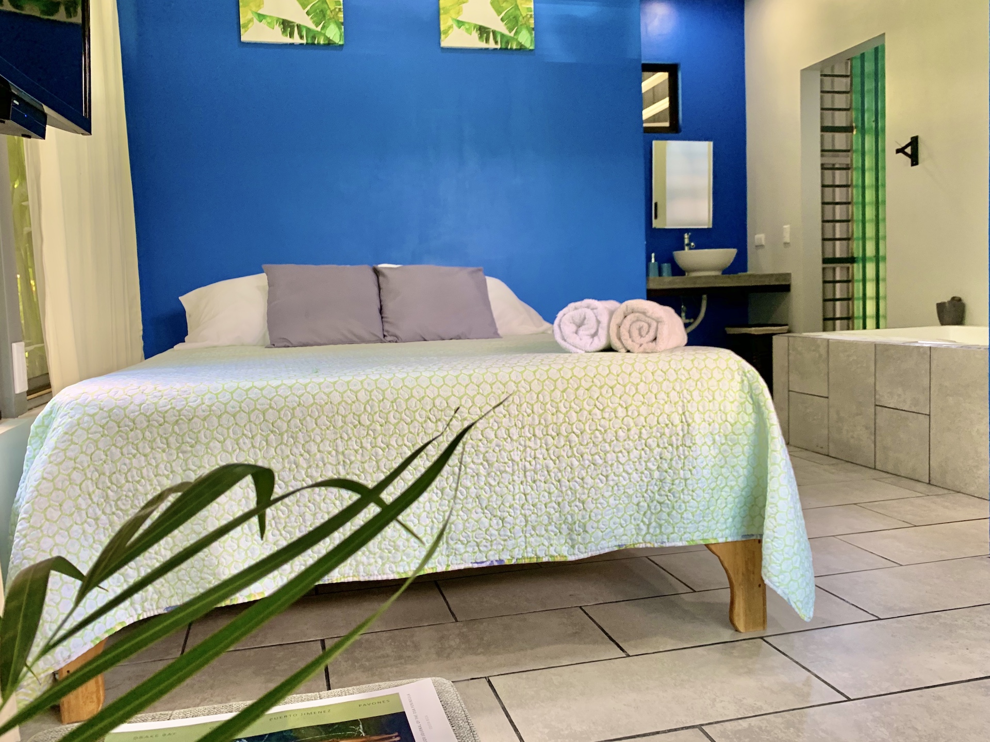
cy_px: 371
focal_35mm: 26
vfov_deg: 53.1
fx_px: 744
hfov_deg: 67.3
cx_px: 495
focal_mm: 4.25
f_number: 1.8
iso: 80
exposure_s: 1/60
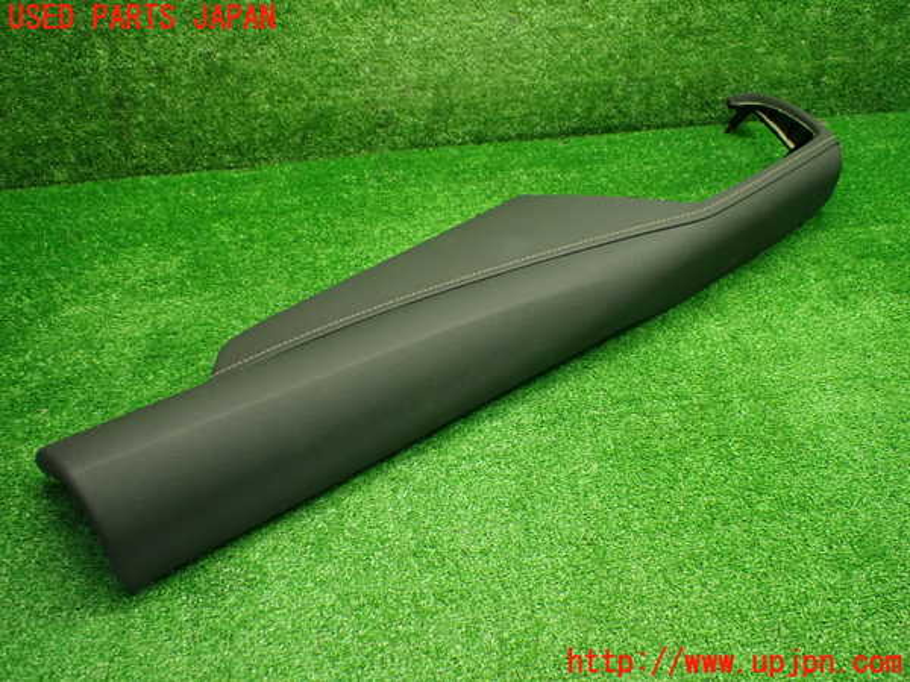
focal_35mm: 30
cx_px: 455
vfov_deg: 46.8
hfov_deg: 60.0
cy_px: 341
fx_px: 789
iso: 800
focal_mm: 5.4
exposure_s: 1/100
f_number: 2.3
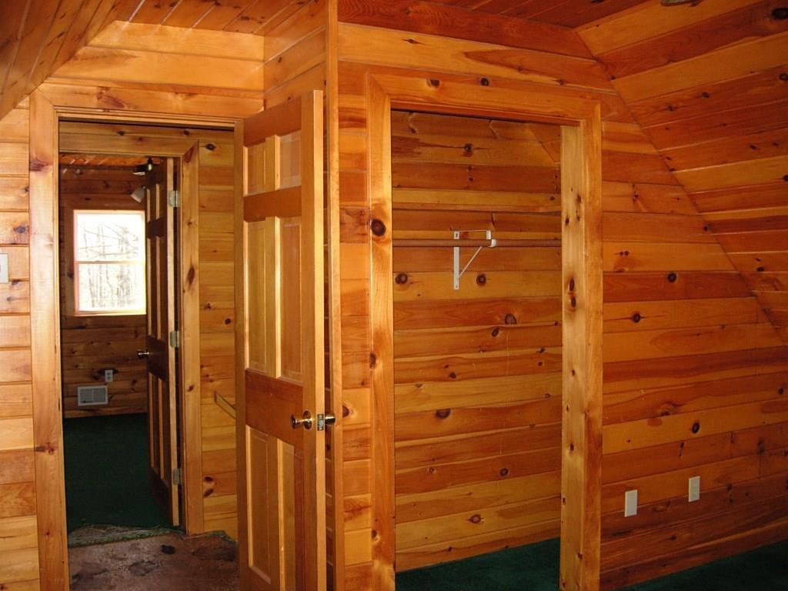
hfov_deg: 51.4
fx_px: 820
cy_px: 296
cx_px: 394
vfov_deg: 39.7
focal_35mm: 36
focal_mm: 7.5
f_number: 2.7
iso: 200
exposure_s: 1/181
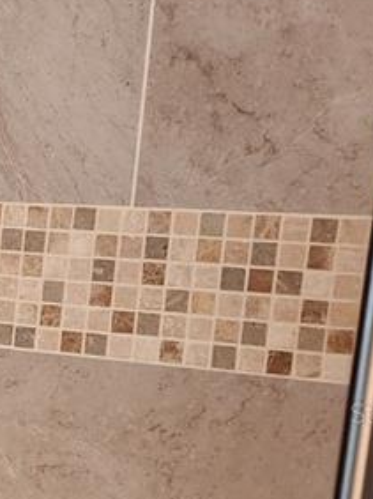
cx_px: -320
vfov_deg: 19.8
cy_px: 412
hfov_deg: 13.4
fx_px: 1410
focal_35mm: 98
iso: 250
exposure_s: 1/120
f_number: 1.8
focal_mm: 6.4
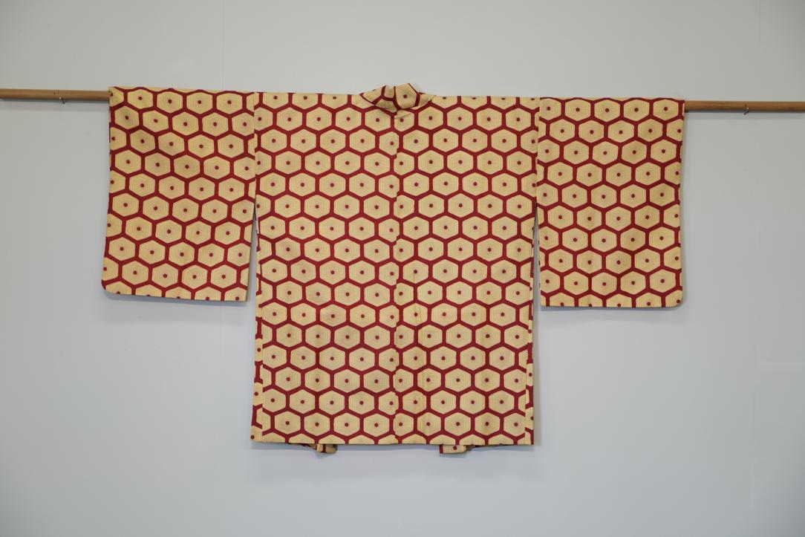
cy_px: 268
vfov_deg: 21.2
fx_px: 1431
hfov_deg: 31.4
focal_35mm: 64
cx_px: 402
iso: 500
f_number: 4
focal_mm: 64
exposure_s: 1/80
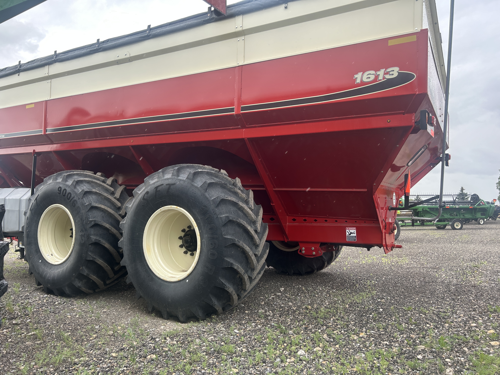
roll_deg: +0.7
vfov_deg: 53.1
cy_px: 188
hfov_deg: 67.3
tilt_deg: +2.4
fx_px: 376
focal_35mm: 26
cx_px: 250
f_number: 1.5
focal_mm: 5.7
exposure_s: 1/205
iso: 40
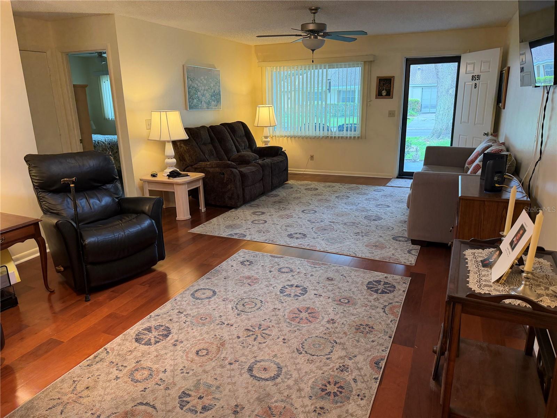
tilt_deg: -16.0
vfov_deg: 56.8
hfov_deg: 71.6
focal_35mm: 24
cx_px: 278
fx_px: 386
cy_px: 209
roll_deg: +1.5
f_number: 1.78
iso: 200
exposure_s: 1/60
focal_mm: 6.76
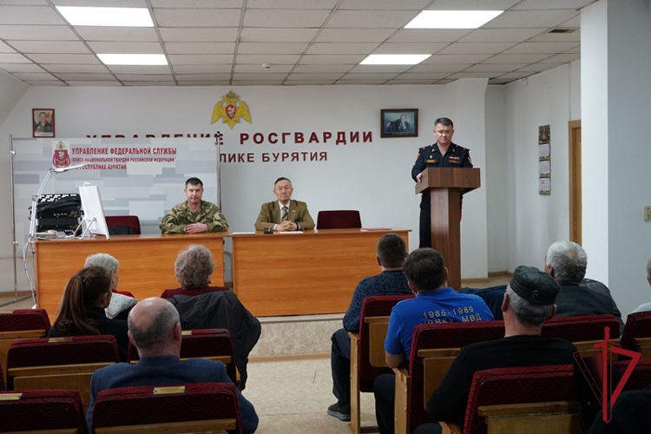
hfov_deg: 43.6
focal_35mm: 45
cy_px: 217
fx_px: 814
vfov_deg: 29.9
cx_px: 326
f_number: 4.5
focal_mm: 30
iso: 1000
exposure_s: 1/160
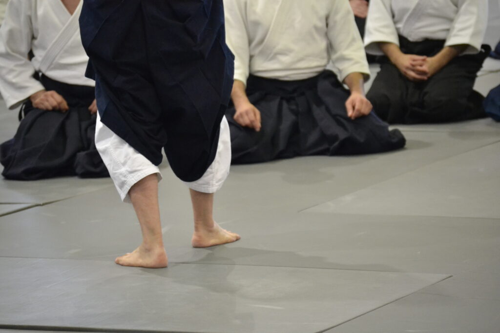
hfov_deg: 10.5
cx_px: 250
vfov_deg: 7.0
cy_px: 166
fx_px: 2709
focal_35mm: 195
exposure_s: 1/125
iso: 3200
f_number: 5
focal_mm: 130
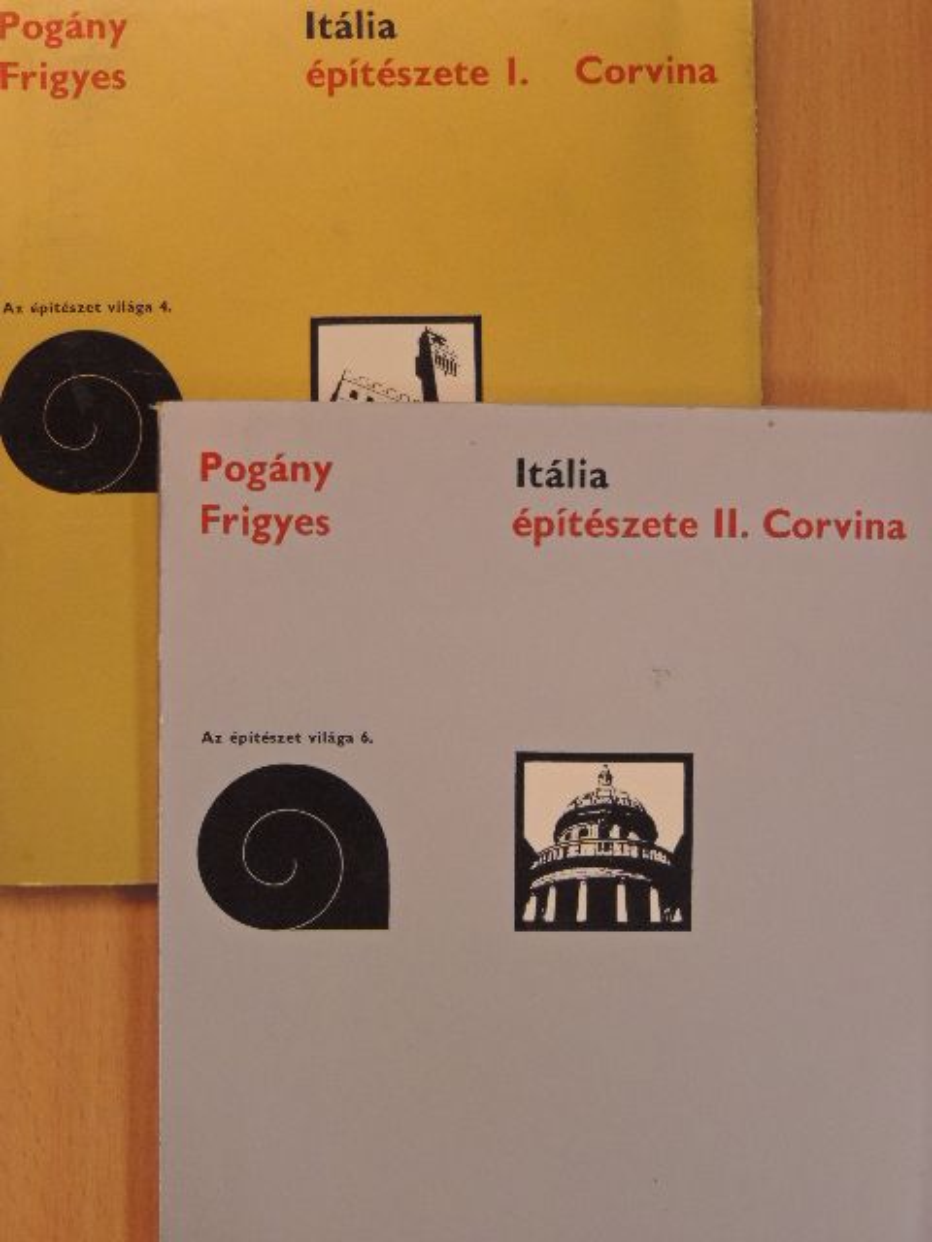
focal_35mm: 70
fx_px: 2513
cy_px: 621
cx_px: 466
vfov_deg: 27.8
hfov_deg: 21.0
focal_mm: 12.4
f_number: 3.9
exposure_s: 1/100
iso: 720
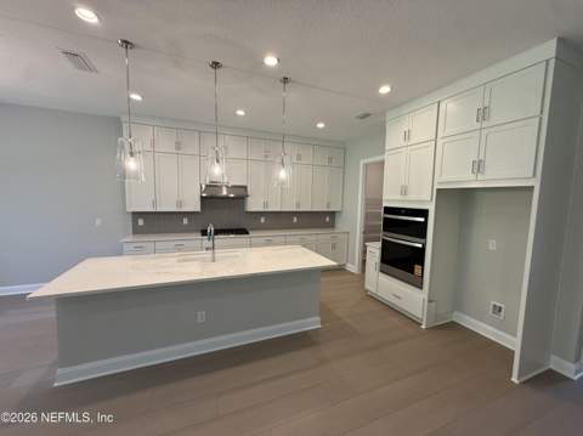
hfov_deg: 102.1
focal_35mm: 14
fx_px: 236
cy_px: 218
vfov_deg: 85.6
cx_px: 292
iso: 200
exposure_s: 1/120
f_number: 2.2
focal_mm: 2.22
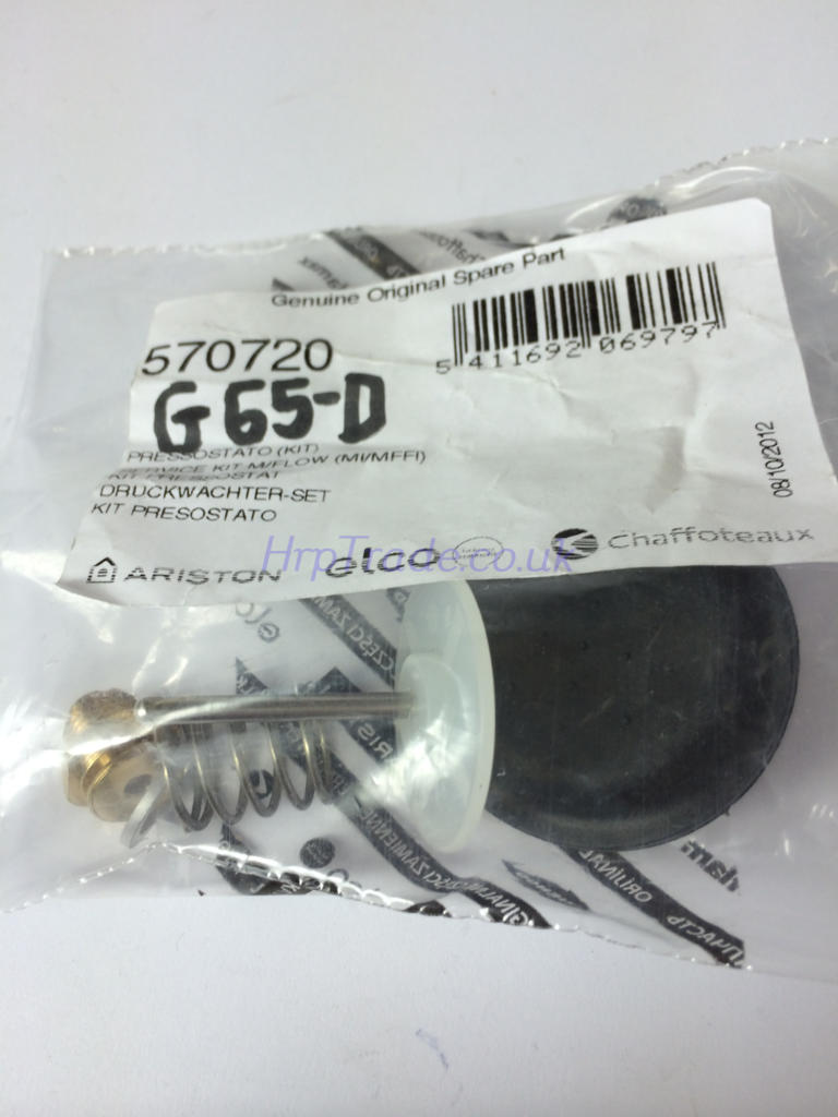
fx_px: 968
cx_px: 419
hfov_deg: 46.8
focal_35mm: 30
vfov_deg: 60.0
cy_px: 558
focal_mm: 4.12
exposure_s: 1/120
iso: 40
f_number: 2.2
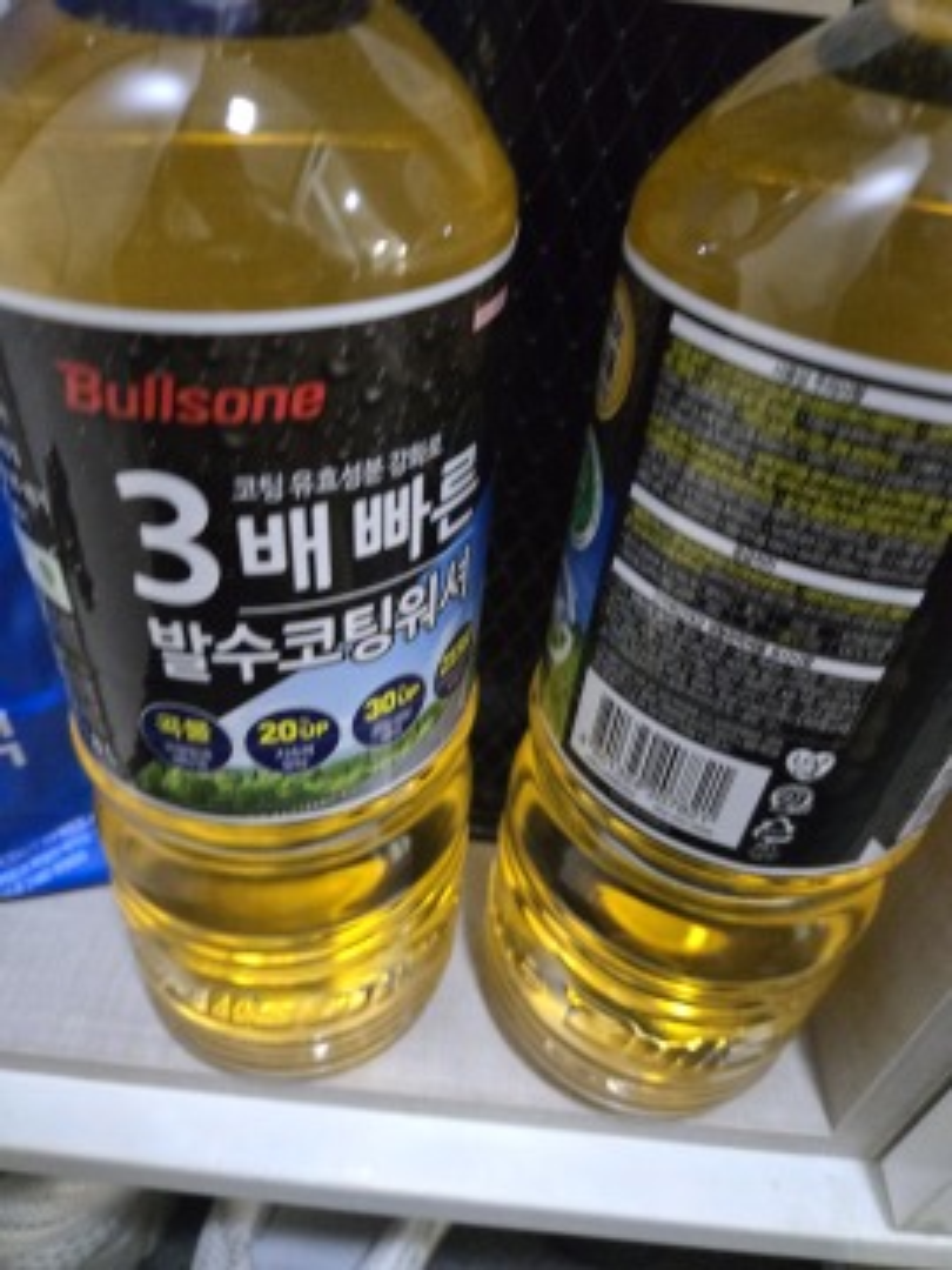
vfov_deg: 73.9
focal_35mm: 23
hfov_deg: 58.9
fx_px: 843
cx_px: 476
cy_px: 635
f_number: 1.8
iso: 1250
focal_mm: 5.4
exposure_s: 1/60
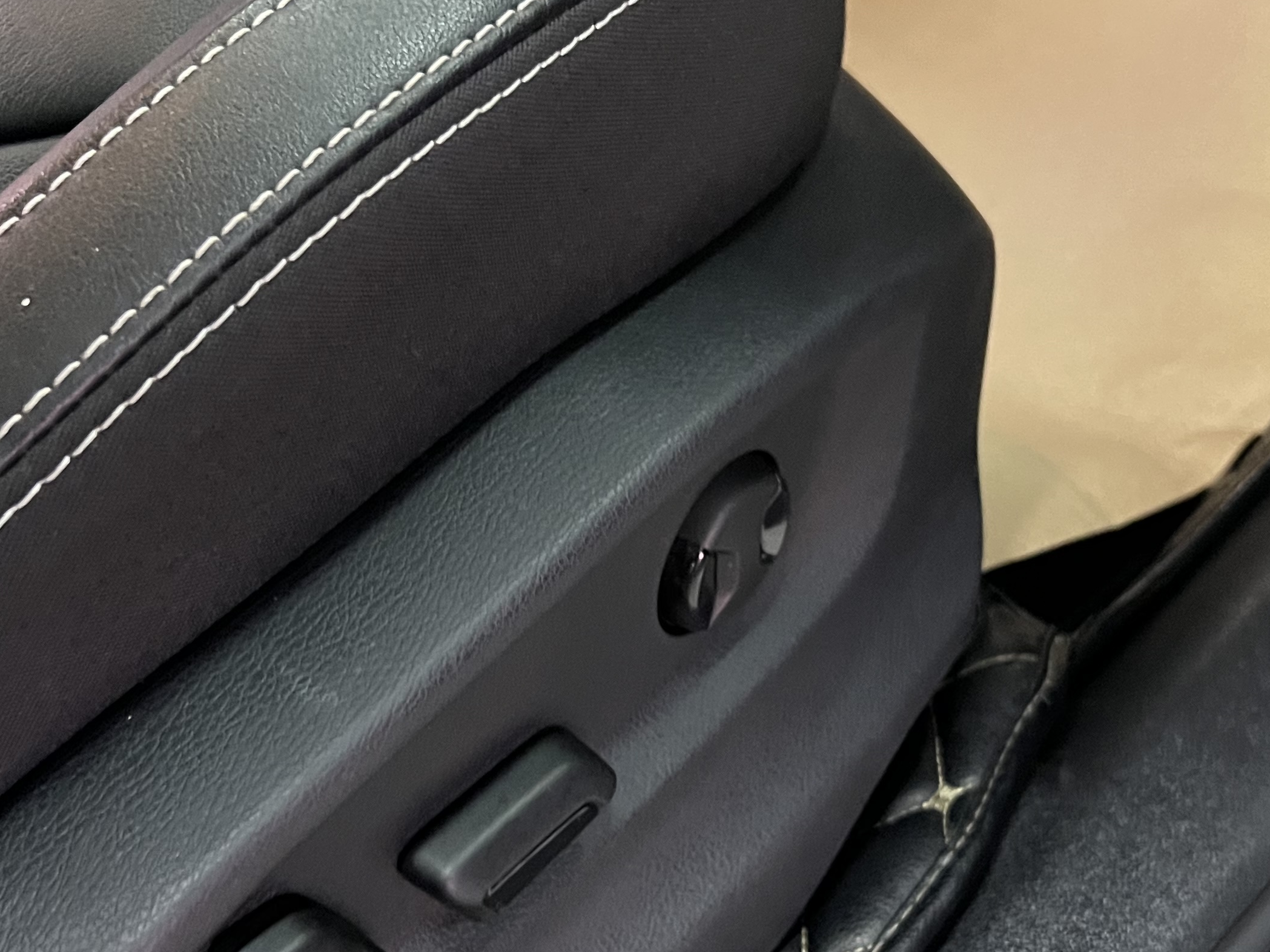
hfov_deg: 38.2
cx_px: 657
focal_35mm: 50
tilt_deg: -56.6
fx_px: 1834
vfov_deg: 28.8
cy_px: 689
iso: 640
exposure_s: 1/33
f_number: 1.5
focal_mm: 5.7
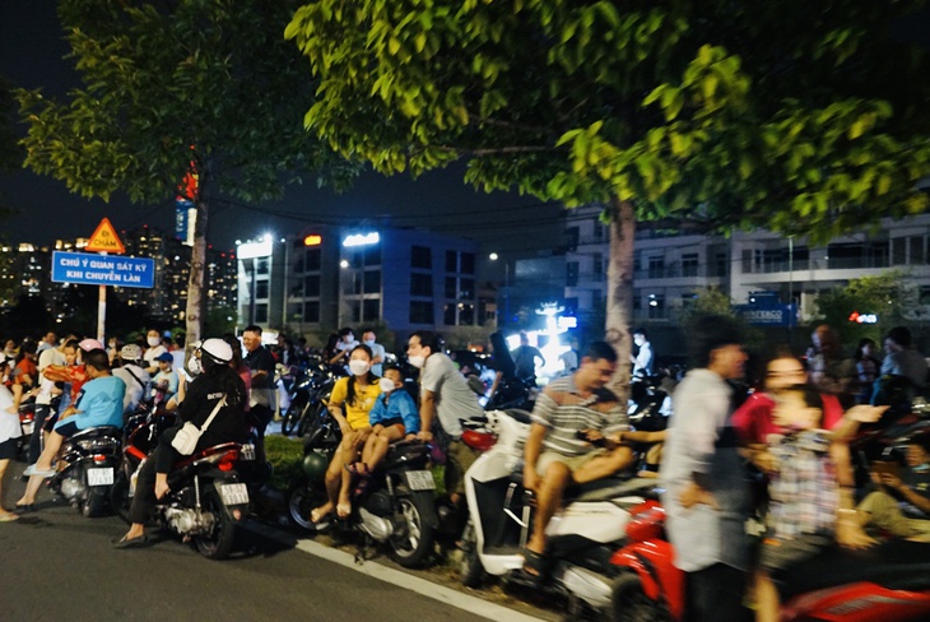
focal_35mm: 30
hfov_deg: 61.9
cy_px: 311
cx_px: 465
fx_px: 776
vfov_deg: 43.7
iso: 6400
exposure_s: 1/30
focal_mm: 30
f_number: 4
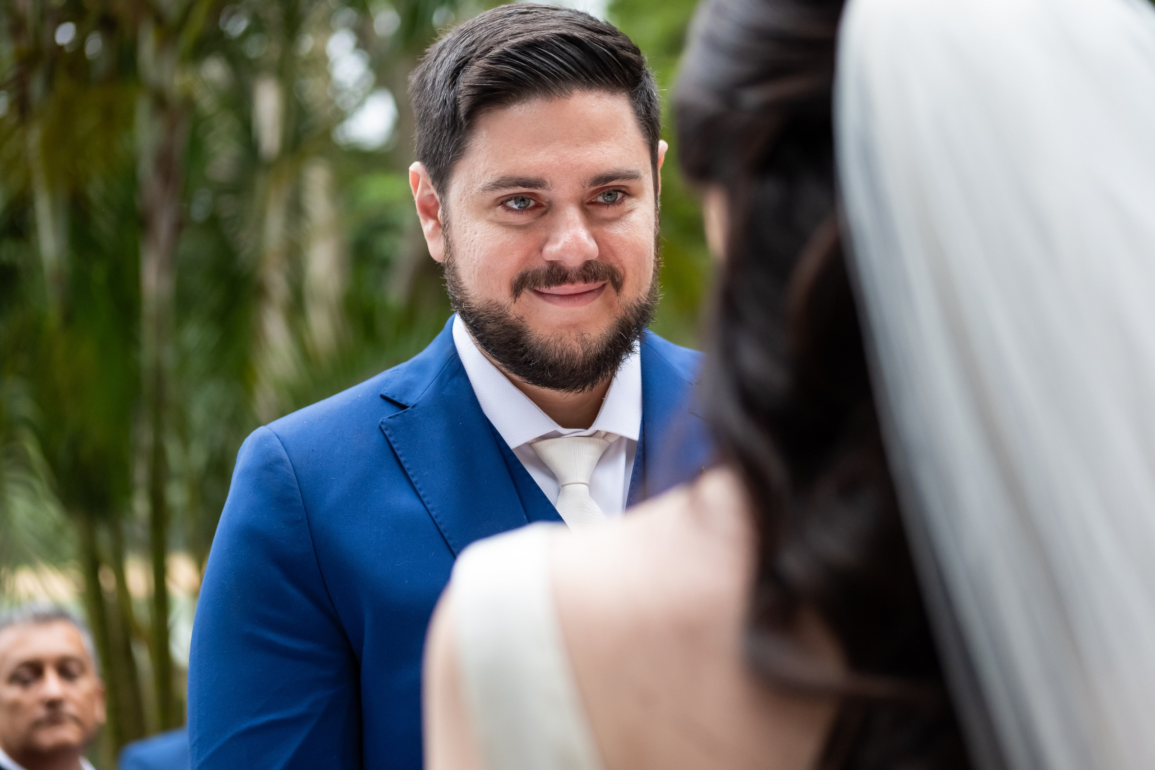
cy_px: 385
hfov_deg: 27.0
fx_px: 2406
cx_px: 578
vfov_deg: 18.2
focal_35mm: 75
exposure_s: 1/320
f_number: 2.2
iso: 800
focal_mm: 50
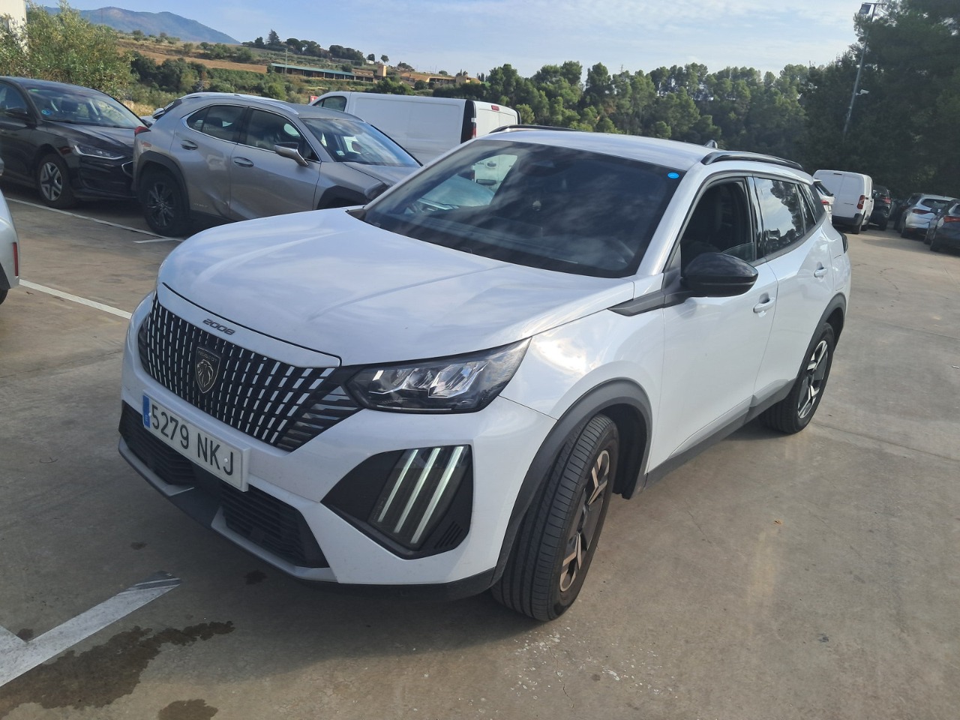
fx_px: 749
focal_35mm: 27
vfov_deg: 51.4
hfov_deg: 65.3
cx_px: 480
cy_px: 360
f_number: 1.8
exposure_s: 1/542
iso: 50
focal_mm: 4
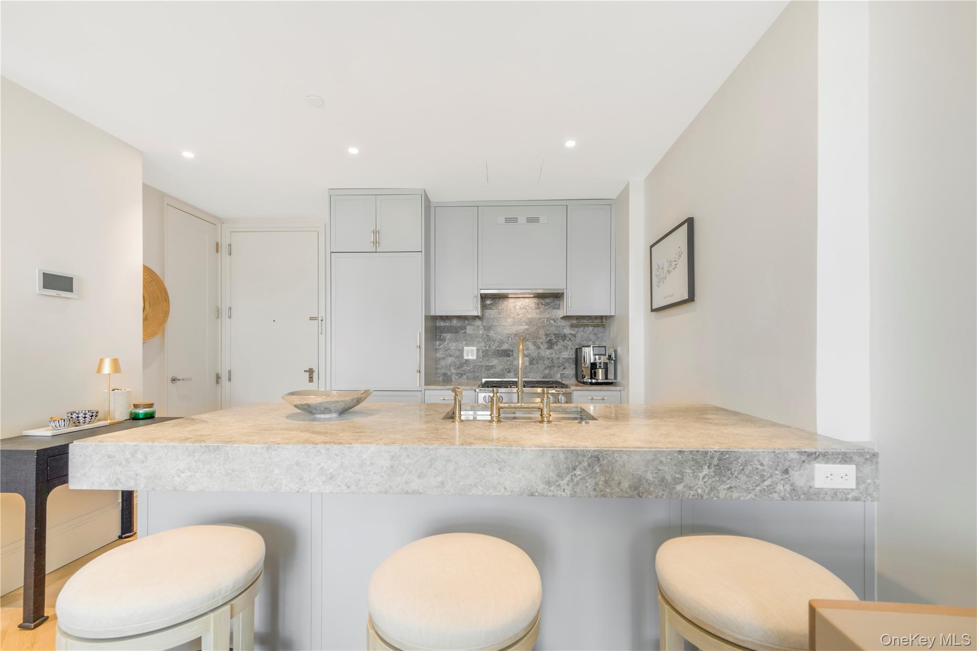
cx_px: 488
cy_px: 326
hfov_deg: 104.3
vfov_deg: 81.2
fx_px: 380
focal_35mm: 14
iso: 800
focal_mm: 14
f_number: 8
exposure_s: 1/50
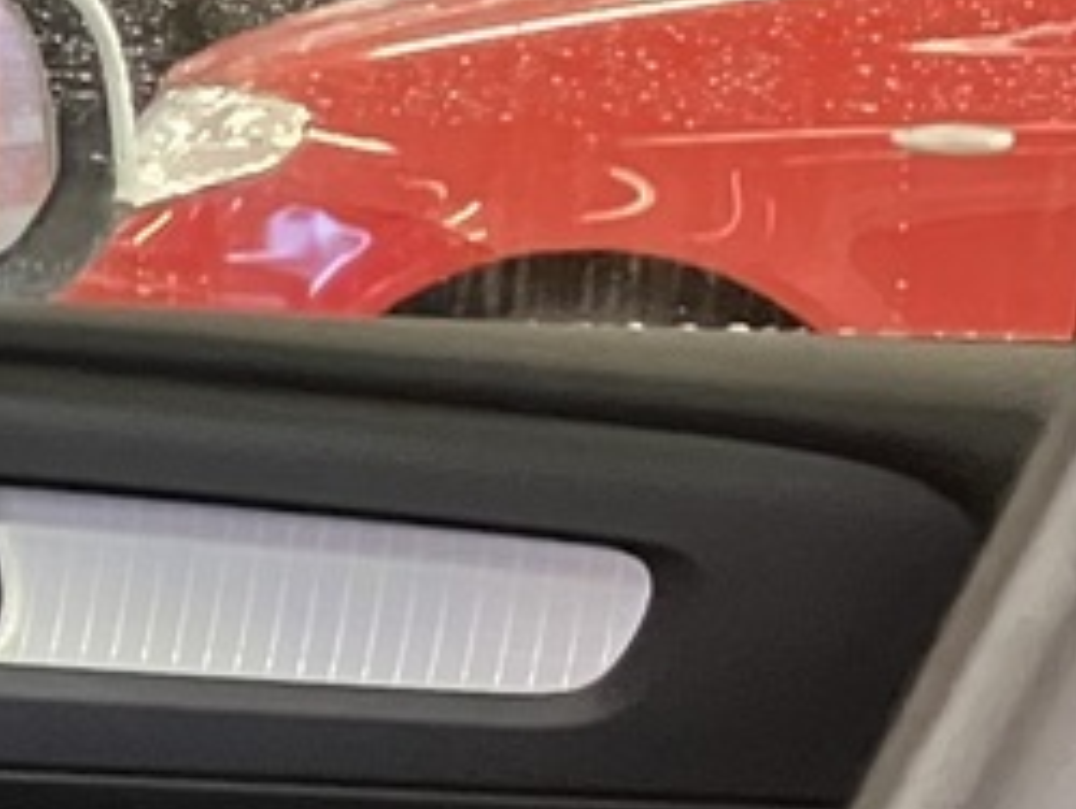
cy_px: 1480
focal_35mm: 161
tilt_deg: -18.8
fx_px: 5009
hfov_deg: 9.8
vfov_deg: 8.8
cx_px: -2014
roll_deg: +0.9
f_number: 1.8
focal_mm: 3.99
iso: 500
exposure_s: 1/25
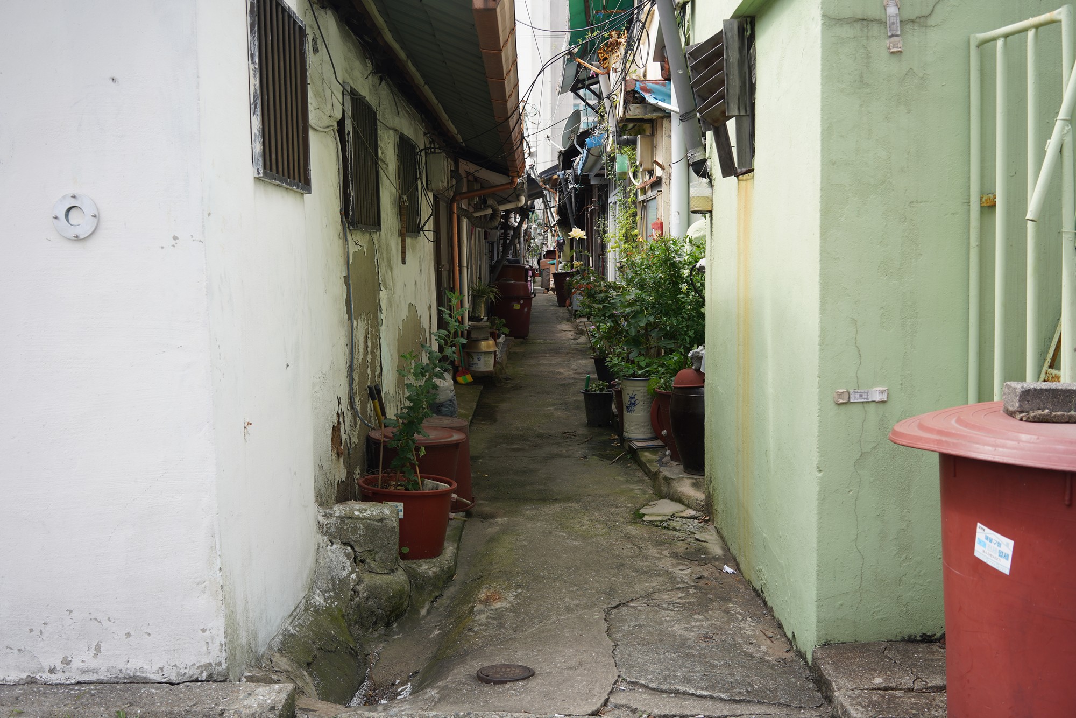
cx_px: 538
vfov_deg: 37.9
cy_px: 359
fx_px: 1046
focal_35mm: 35
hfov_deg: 54.4
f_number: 8
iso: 100
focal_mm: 35
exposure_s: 1/100
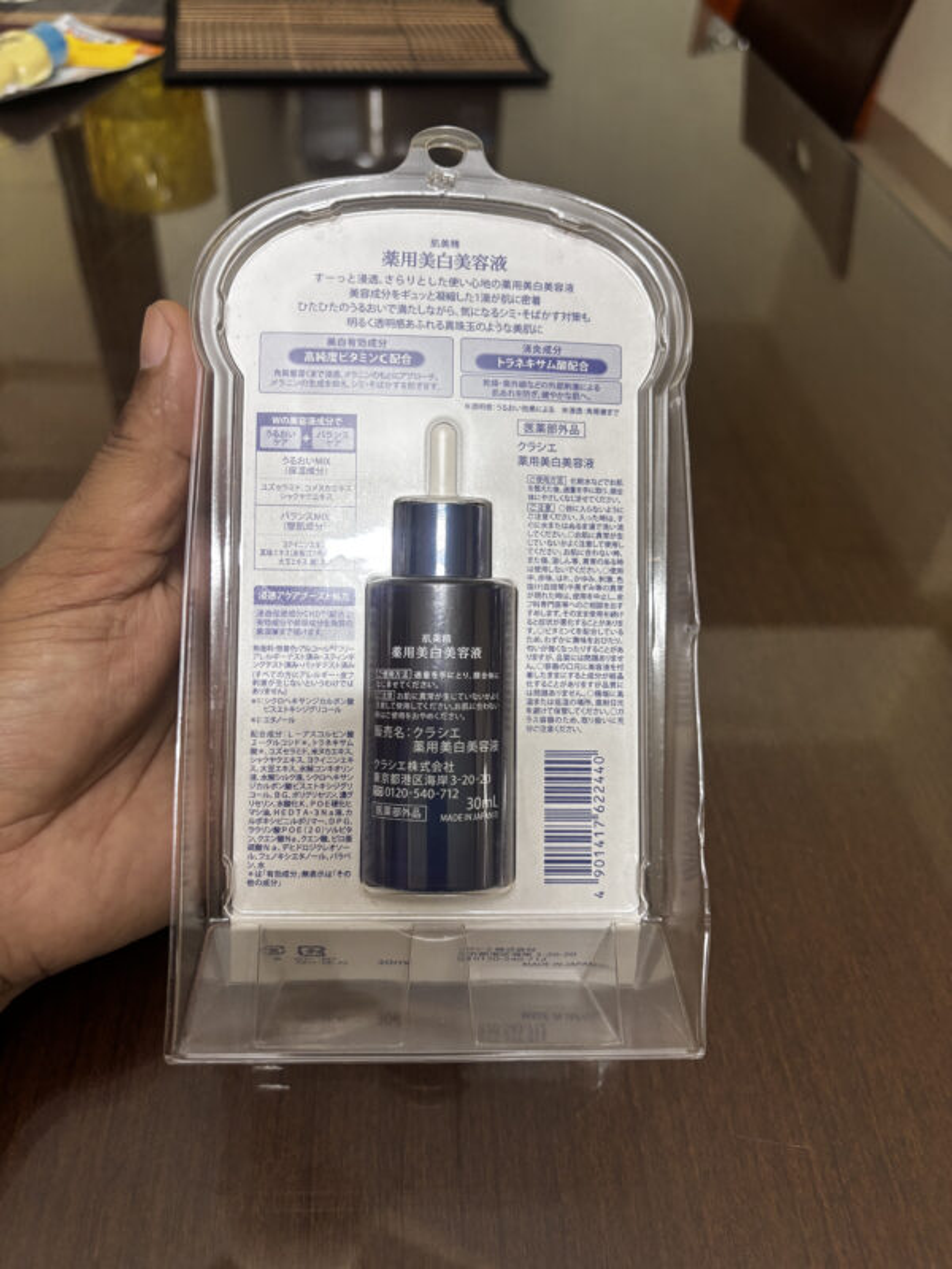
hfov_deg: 53.1
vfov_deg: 67.3
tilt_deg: -44.6
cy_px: 634
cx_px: 476
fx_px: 953
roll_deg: -4.8
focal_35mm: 26
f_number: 1.6
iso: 160
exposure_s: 1/60
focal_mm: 5.96
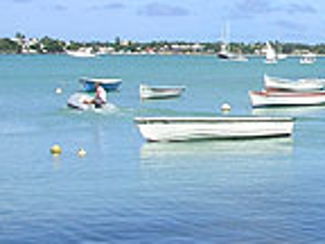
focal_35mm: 119
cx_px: 431
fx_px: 1117
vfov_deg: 12.4
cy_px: 54
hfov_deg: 15.7
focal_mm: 5.8
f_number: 5.6
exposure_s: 1/361
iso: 50
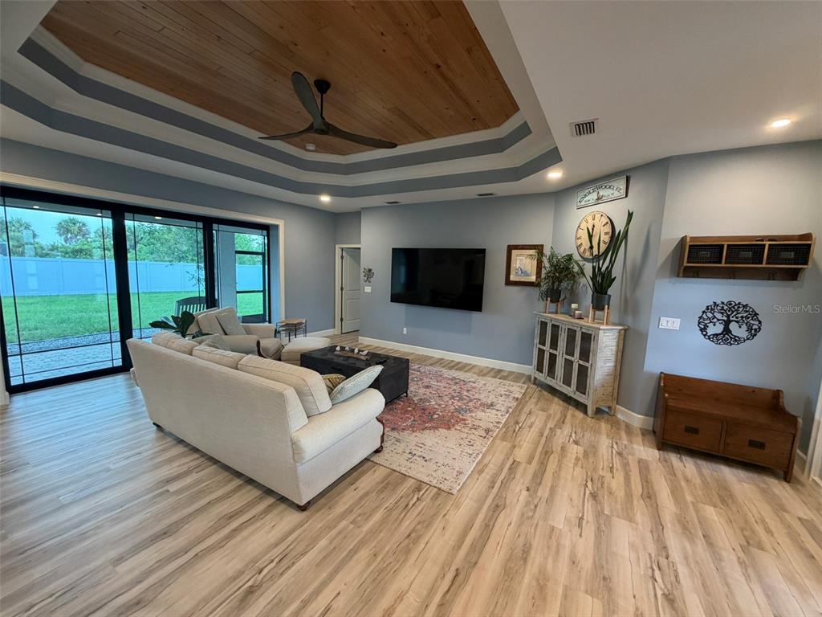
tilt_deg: -7.0
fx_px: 332
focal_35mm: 14
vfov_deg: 85.7
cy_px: 308
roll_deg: -1.7
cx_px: 411
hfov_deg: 102.1
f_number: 2.2
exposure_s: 1/60
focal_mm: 2.22
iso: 250
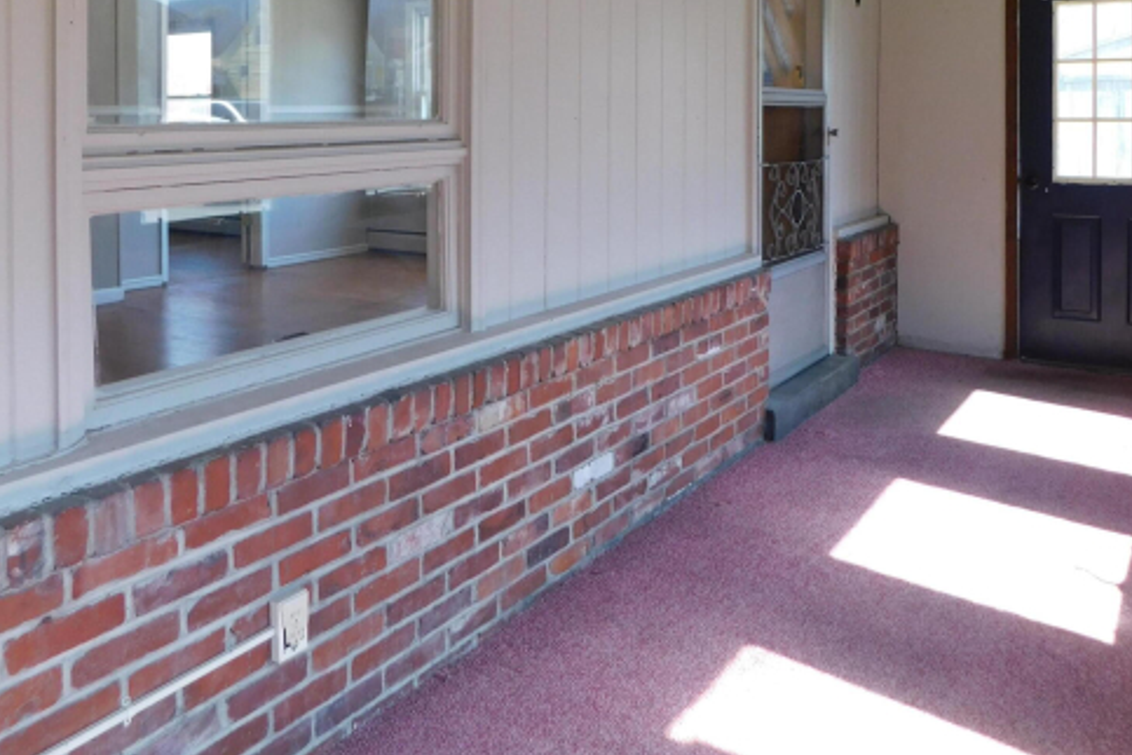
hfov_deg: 57.2
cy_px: 111
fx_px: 1038
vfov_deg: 37.9
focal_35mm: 33
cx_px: 572
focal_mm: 4
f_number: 3
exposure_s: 1/80
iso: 125
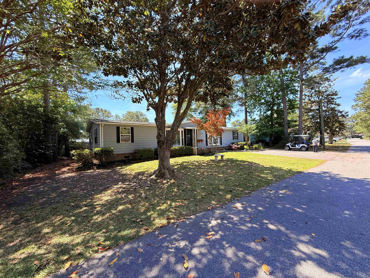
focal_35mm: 14
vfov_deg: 85.7
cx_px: 185
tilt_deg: +1.7
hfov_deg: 102.1
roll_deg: +1.7
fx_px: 150
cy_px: 139
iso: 64
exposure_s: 1/502
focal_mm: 2.22
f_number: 2.2
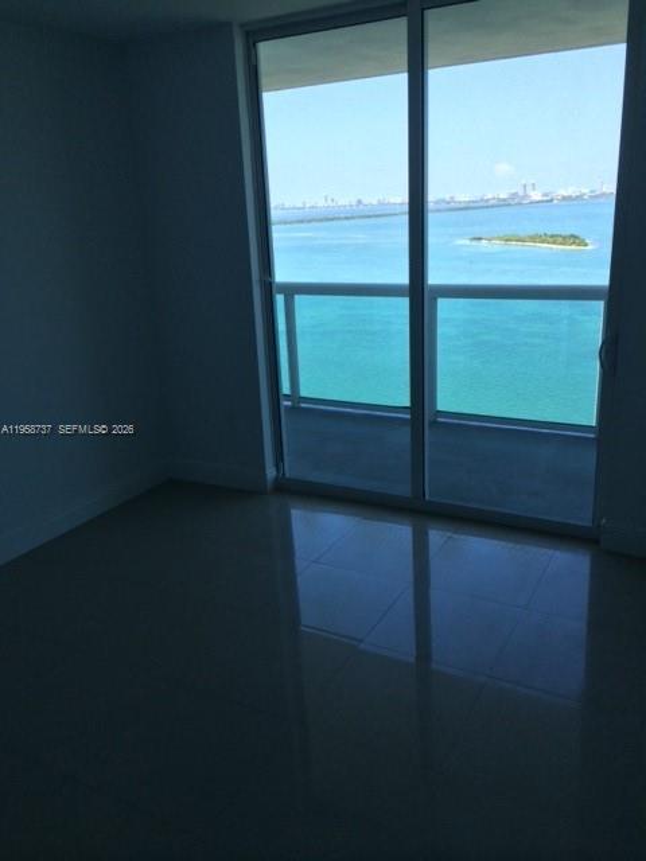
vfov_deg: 60.0
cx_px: 323
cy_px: 430
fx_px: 746
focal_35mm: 30
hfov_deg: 46.8
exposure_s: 1/662
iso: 32
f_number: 2.2
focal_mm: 4.12
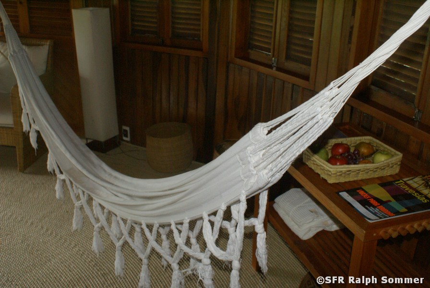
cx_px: 215
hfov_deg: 53.1
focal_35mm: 36
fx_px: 431
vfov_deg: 37.0
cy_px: 144
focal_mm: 24
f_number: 5.6
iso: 400
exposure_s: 1/60
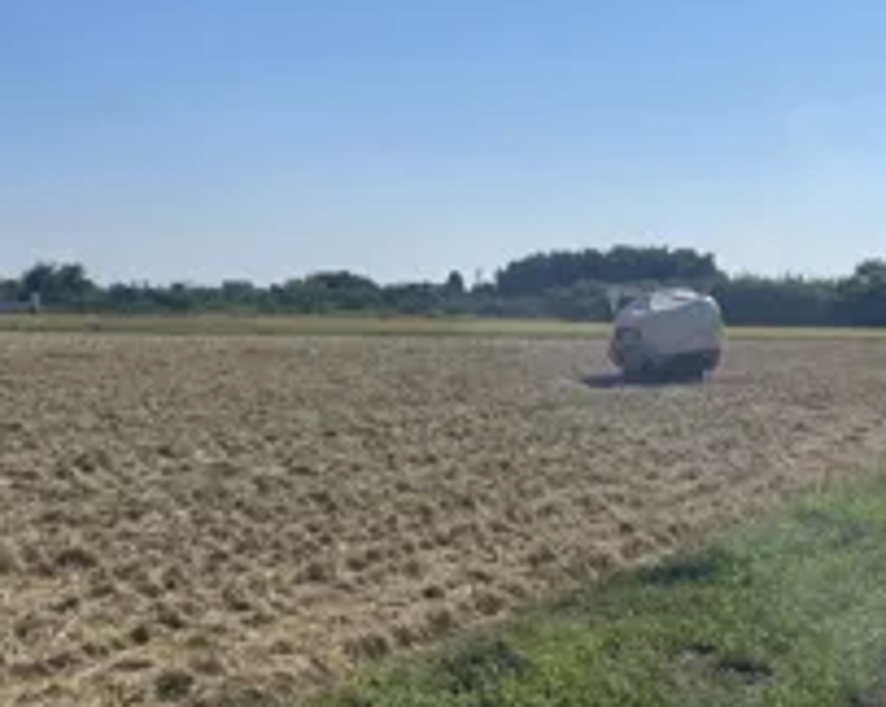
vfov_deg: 25.3
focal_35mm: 60
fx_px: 1572
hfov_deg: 31.2
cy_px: 319
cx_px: 607
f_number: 1.6
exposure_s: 1/7299
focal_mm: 4.2
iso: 32
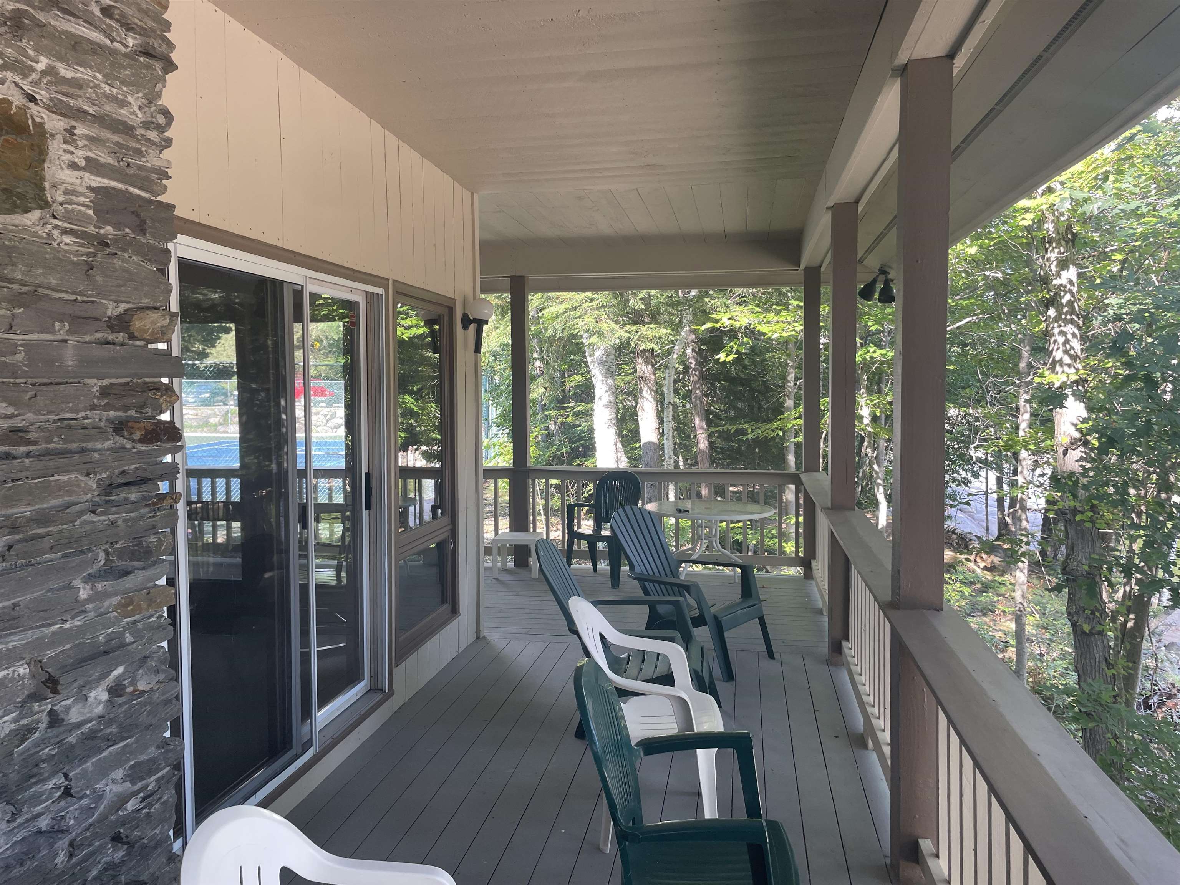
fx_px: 886
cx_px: 590
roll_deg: -0.1
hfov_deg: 67.3
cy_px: 442
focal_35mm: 26
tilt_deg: -1.6
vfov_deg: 53.1
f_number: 1.6
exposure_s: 1/121
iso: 64
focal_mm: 4.2
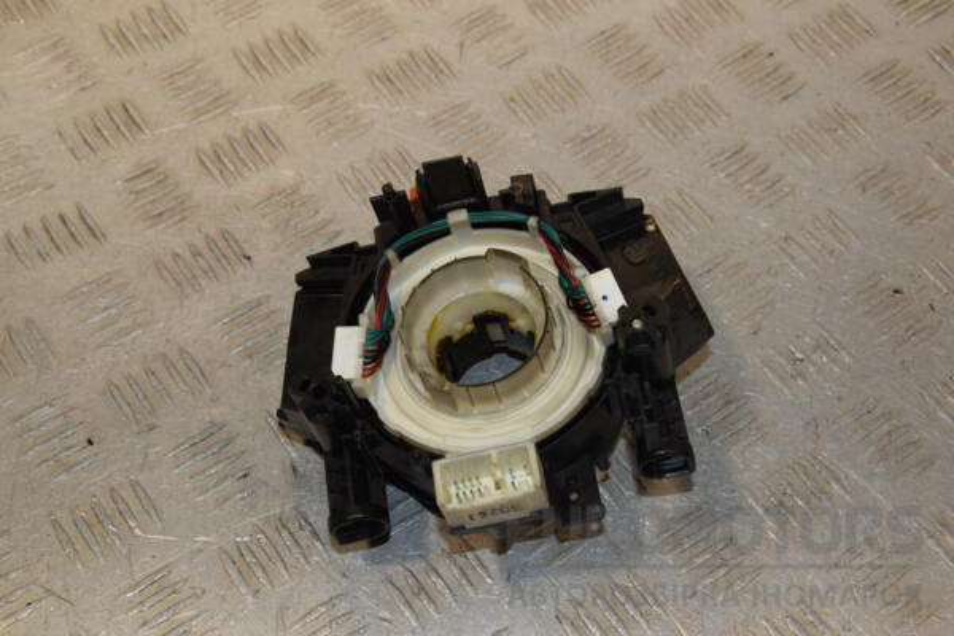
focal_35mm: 57
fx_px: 1510
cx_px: 477
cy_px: 318
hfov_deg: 35.1
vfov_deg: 23.8
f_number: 9
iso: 800
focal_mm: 38
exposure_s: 1/200
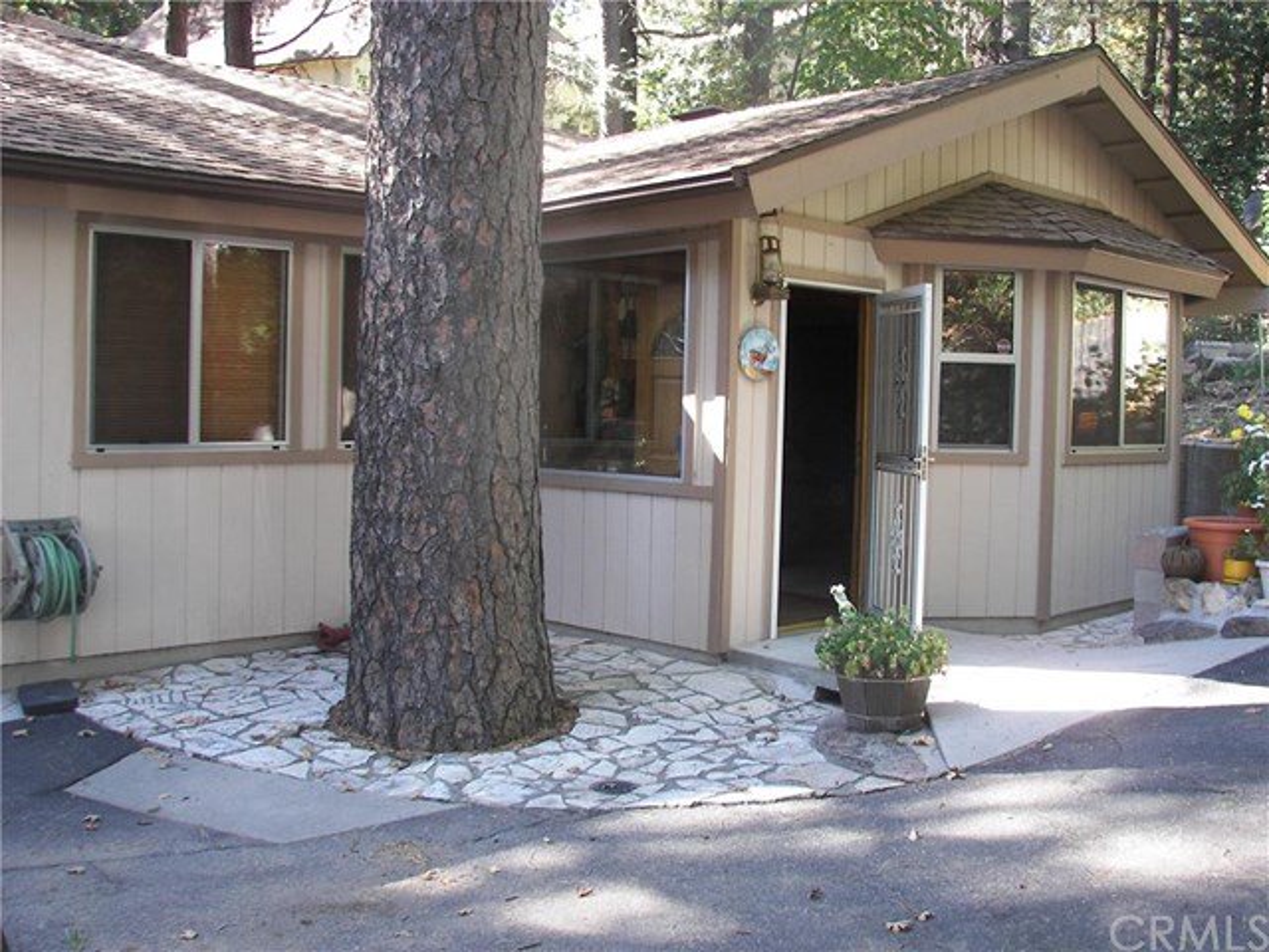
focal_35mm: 36
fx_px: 1320
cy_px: 476
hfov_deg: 51.4
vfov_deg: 39.7
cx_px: 634
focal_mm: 6
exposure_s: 1/30
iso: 64
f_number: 2.8
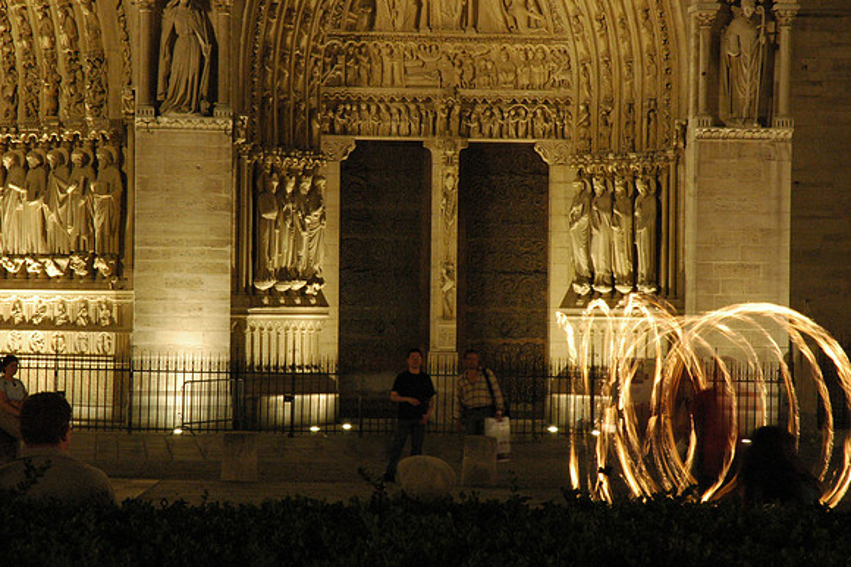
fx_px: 2481
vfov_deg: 13.0
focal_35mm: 105
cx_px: 426
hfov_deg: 19.5
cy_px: 284
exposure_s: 3
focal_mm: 70
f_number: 22
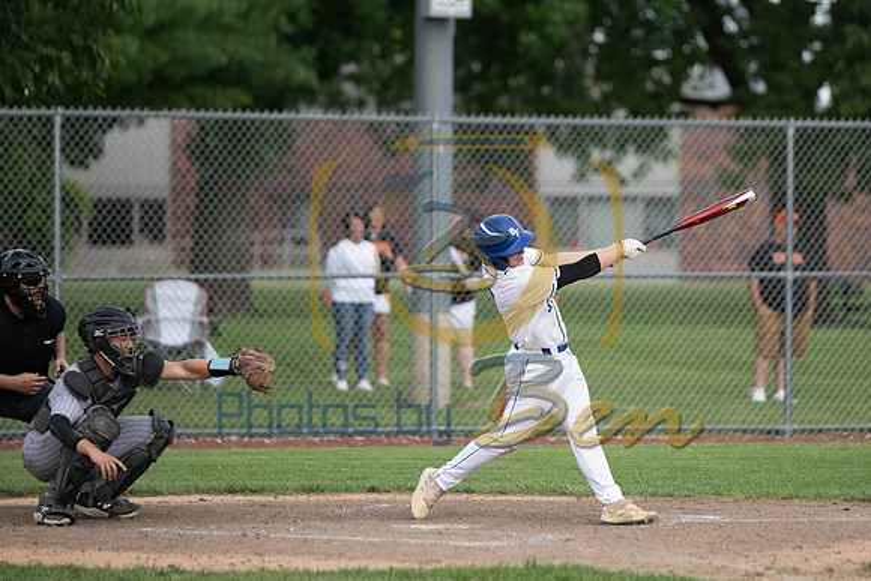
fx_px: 6602
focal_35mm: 273
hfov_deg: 7.5
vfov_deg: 5.0
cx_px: 506
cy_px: 265
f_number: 2.8
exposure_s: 1/1600
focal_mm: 200
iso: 320
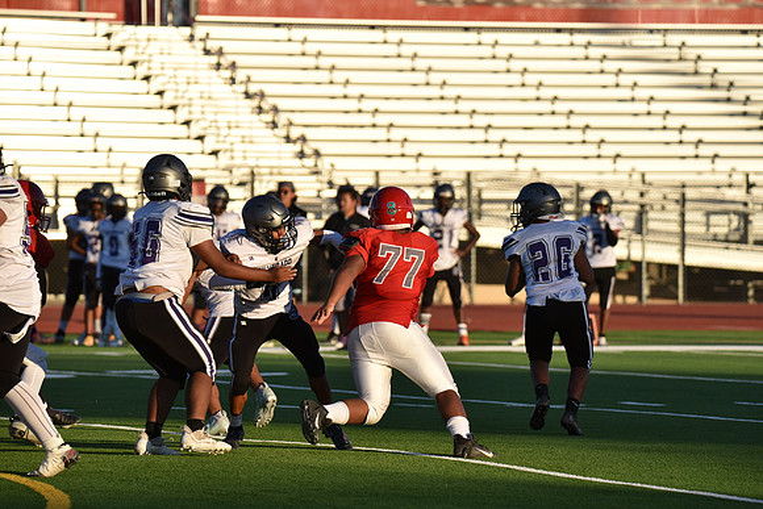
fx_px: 5512
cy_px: 254
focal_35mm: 260
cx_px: 382
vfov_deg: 5.3
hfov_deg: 7.9
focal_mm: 260
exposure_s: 1/1000
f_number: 5.6
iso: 250
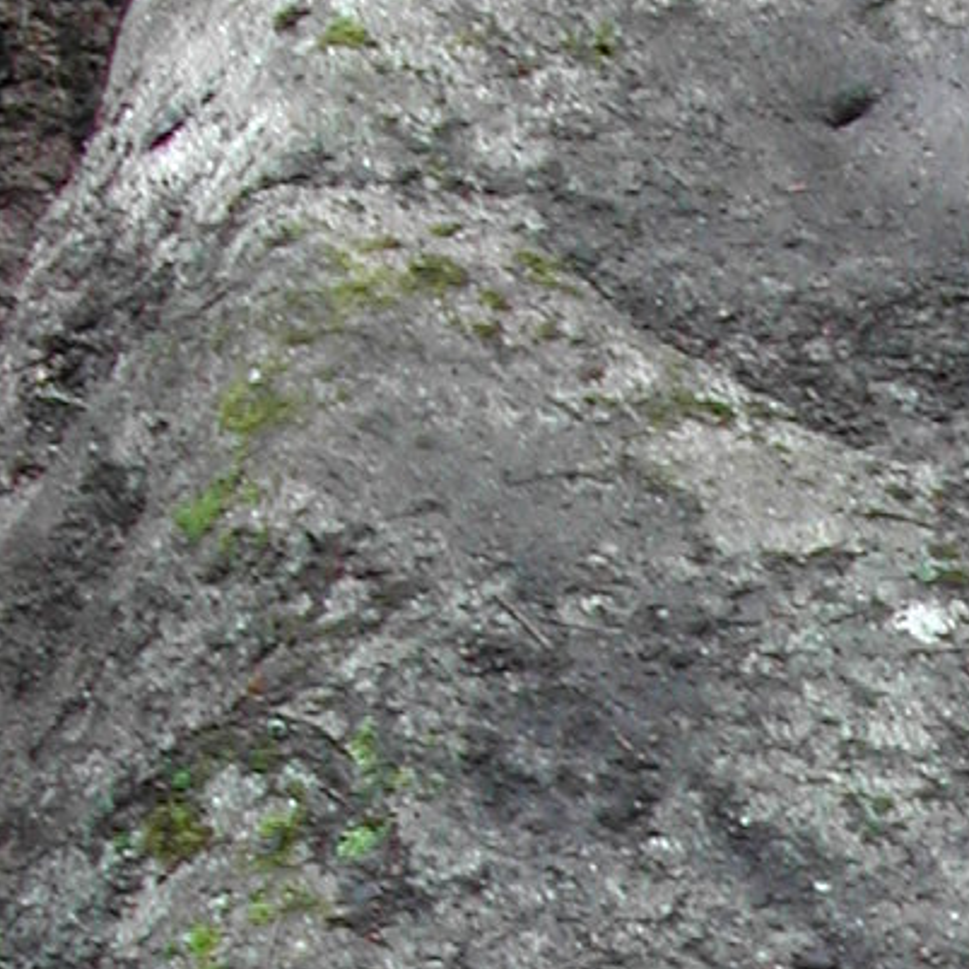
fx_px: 5416
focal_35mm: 171
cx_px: 1212
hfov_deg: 10.0
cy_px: 1560
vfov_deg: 9.8
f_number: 2.8
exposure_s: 1/129
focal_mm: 8
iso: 100
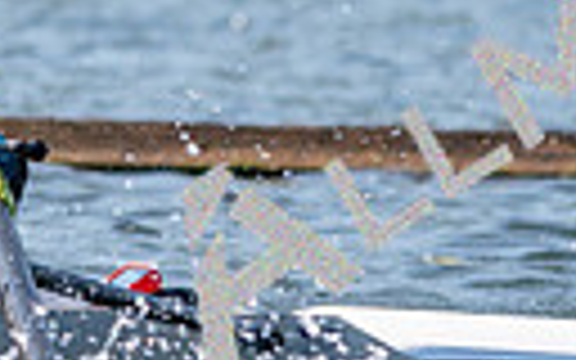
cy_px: -47
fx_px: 16969
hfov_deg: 1.9
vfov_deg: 1.2
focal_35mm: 1081
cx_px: -202
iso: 320
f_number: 5.6
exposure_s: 1/1600
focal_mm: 234
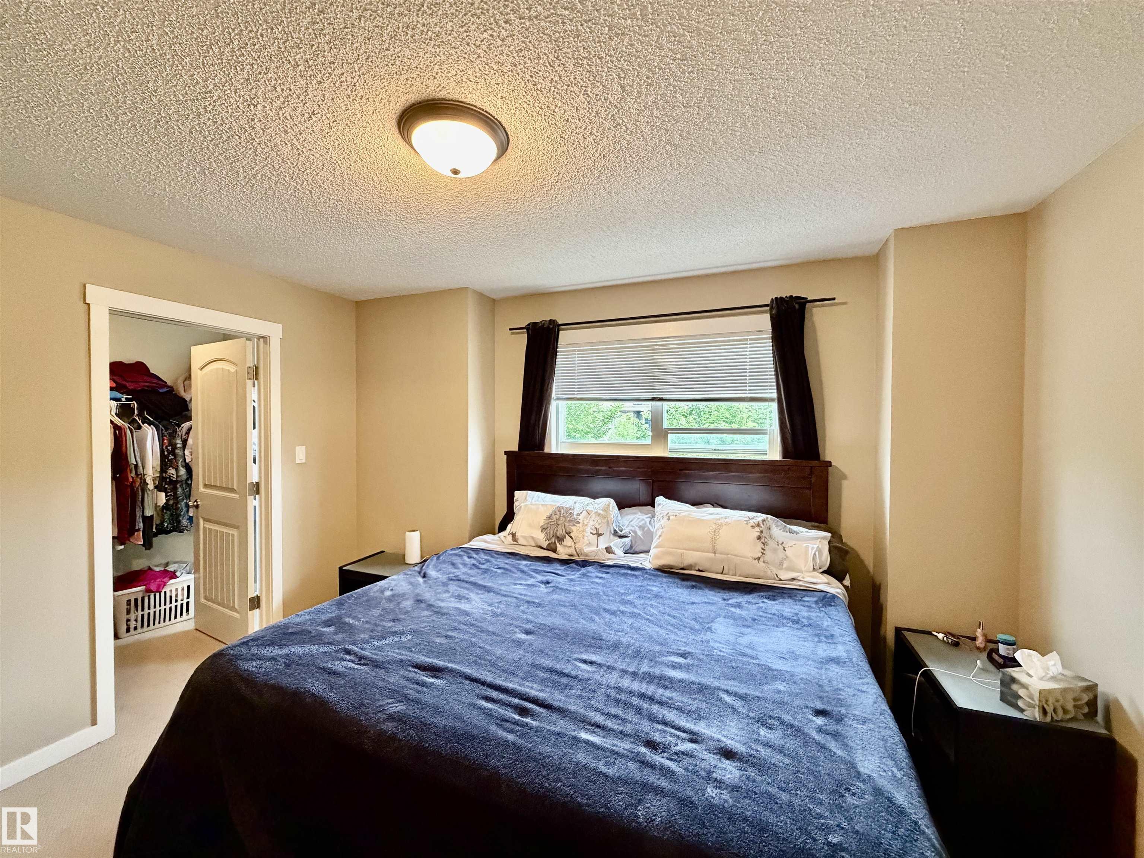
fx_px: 463
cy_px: 429
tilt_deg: -1.1
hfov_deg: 102.1
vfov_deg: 85.7
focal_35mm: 14
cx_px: 572
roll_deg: -0.4
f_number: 2.2
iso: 640
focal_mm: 2.22
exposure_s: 1/60
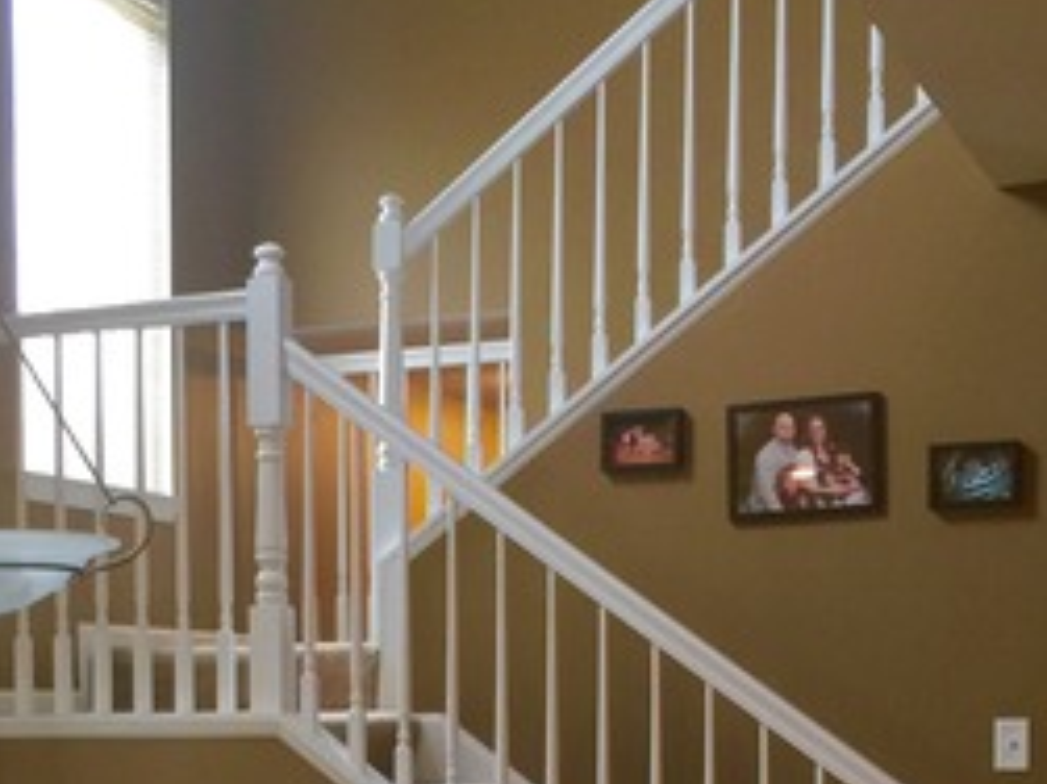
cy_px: 830
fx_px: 2237
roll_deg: -0.1
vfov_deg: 19.2
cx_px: 221
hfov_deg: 25.9
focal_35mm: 74
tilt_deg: -2.0
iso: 50
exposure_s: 1/15
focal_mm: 4.15
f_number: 2.2
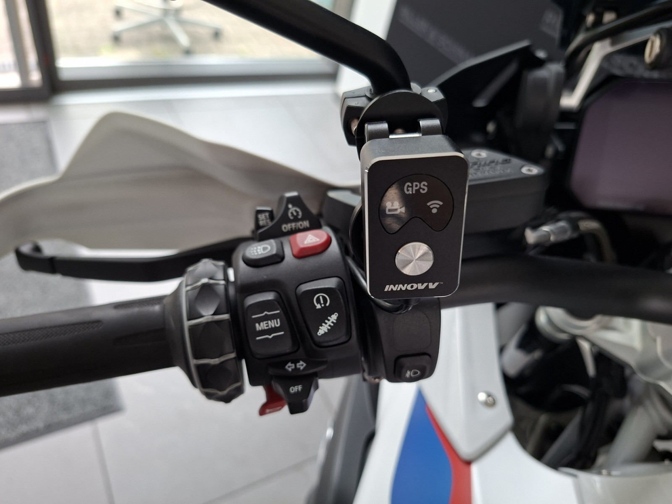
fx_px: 446
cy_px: 252
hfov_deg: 73.9
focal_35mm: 23
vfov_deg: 58.9
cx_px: 336
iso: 160
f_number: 1.8
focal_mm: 5.54
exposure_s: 1/100
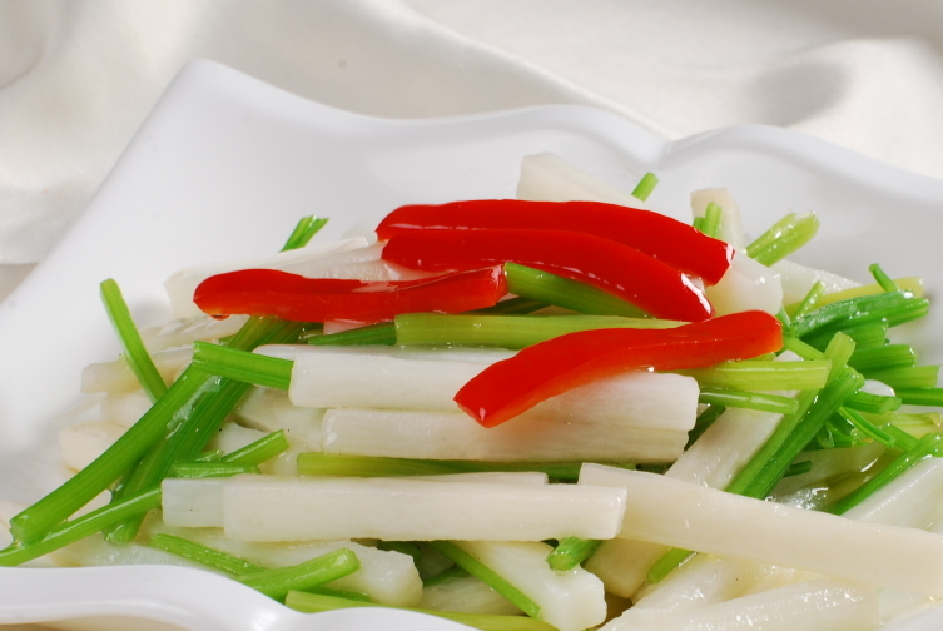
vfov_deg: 13.4
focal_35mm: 102
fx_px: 2675
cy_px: 409
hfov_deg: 20.0
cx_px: 581
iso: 100
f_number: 14
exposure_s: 1/125
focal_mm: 50
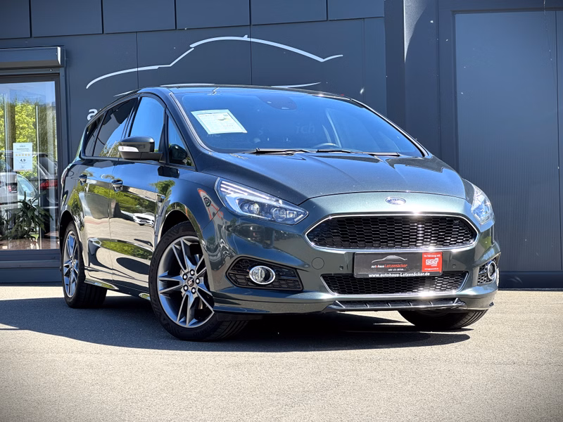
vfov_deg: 19.1
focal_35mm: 77
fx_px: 1252
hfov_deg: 25.3
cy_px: 211
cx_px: 282
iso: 32
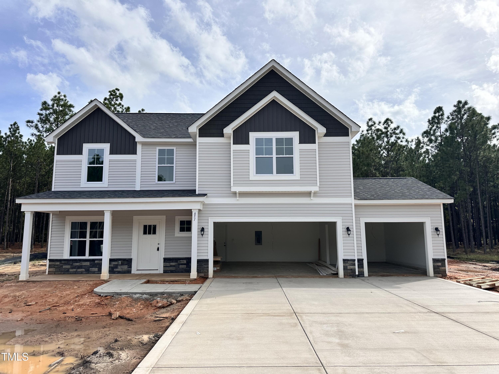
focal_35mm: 24
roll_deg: +0.0
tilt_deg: +8.7
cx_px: 250
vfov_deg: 56.8
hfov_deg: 71.6
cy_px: 187
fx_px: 346
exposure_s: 1/6623
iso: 80
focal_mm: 6.86
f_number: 1.78
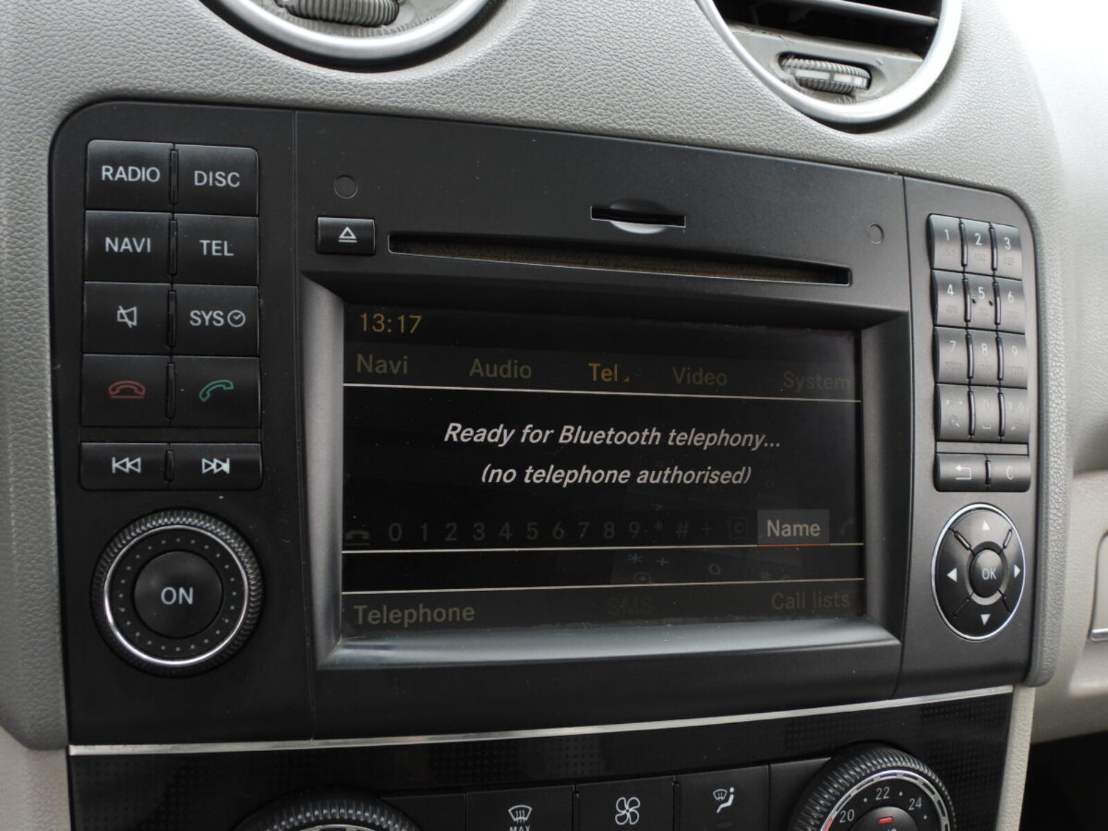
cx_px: 554
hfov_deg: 45.8
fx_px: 1313
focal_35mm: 41
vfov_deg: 35.1
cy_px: 416
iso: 100
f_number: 3.2
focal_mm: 7.4
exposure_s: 1/100
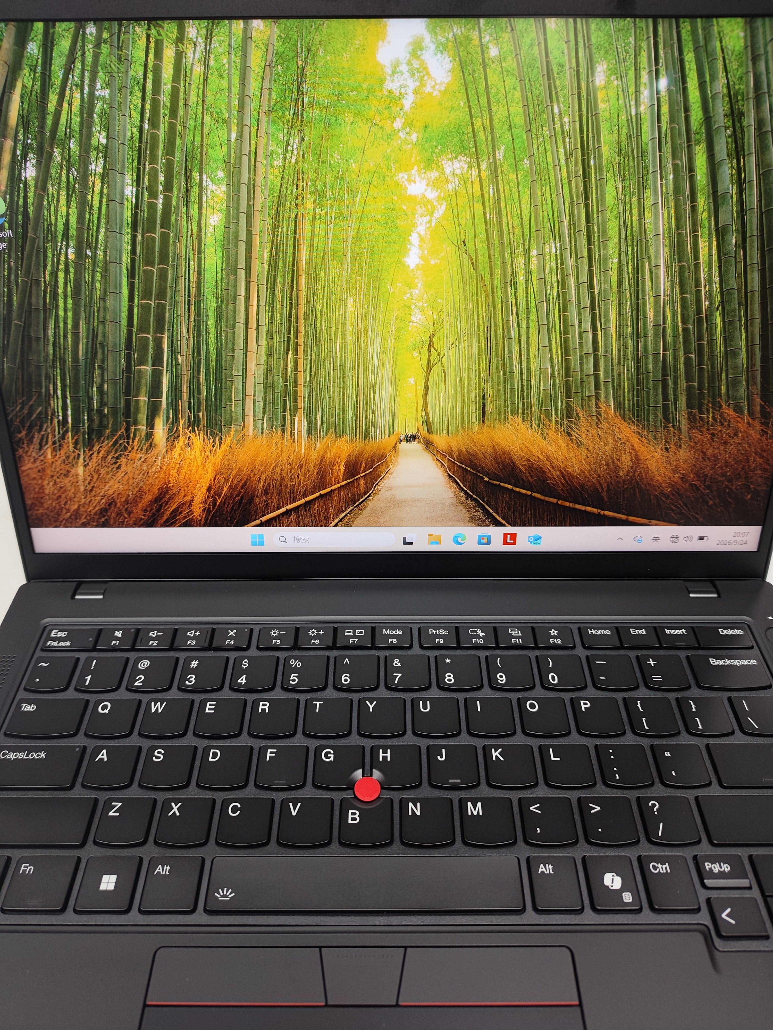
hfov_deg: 56.8
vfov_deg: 71.6
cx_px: 386
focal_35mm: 24
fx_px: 715
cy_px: 515
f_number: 1.65
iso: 354
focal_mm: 5.26
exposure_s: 1/50
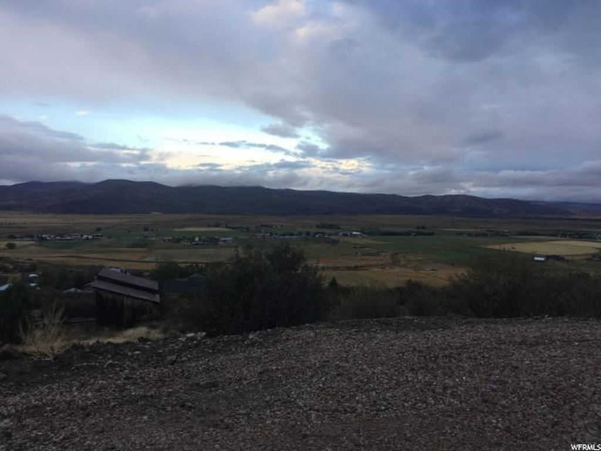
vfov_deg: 48.2
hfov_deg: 61.7
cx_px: 300
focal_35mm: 29
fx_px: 503
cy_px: 226
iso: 32
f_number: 2.2
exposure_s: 1/170
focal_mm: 4.15
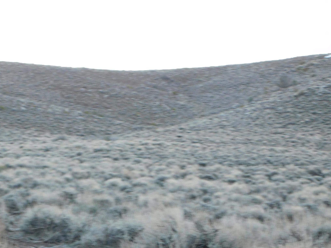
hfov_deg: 14.4
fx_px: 1310
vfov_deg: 10.8
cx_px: 112
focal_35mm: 137
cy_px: 179
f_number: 4.5
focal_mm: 16.1
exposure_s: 1/40
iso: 125
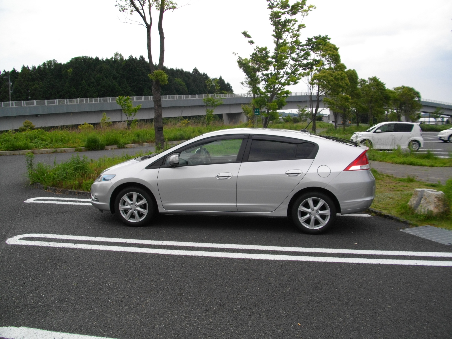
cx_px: 226
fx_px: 418
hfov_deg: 56.8
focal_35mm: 32
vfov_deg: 44.2
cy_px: 170
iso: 100
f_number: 2.9
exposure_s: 1/200
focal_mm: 5.7
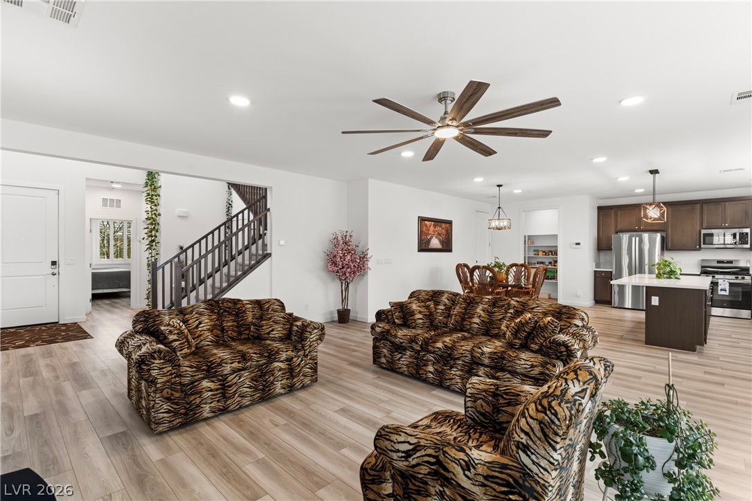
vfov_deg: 70.4
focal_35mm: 17
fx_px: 355
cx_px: 376
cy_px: 250
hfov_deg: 93.3
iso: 400
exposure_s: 1/13
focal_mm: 17
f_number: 8
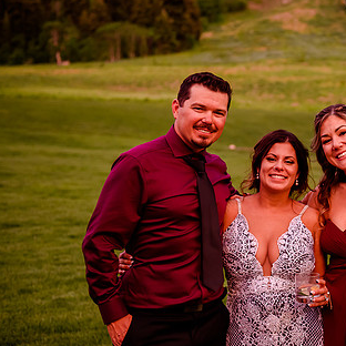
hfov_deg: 21.9
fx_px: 871
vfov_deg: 22.5
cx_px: 312
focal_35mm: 77
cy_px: 191
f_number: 2.8
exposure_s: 1/100
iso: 2000
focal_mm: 48
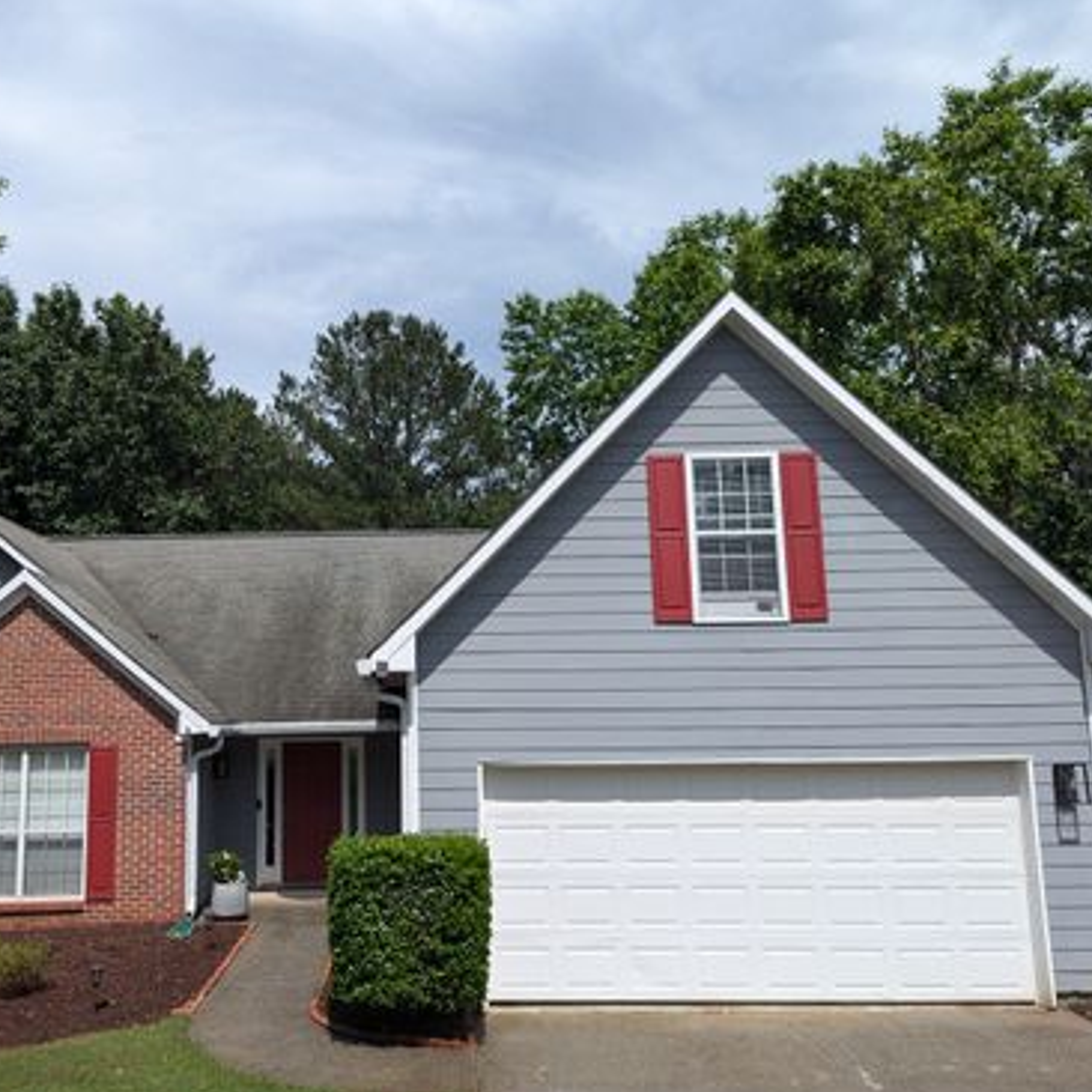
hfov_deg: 55.0
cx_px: 412
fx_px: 1035
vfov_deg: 55.6
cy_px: 549
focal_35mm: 29
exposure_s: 1/2513
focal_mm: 6.81
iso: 48
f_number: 1.85
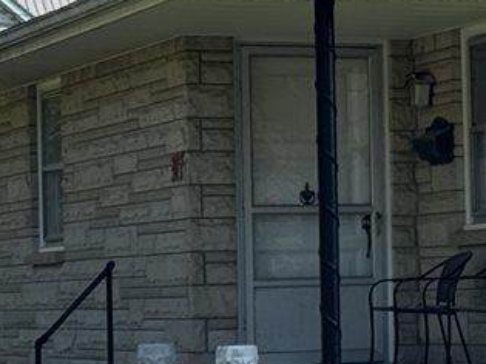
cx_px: 861
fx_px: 2737
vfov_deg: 7.6
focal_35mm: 195
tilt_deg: +2.5
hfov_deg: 9.7
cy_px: 187
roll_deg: +1.9
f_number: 1.78
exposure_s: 1/2833
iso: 64
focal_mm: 6.76
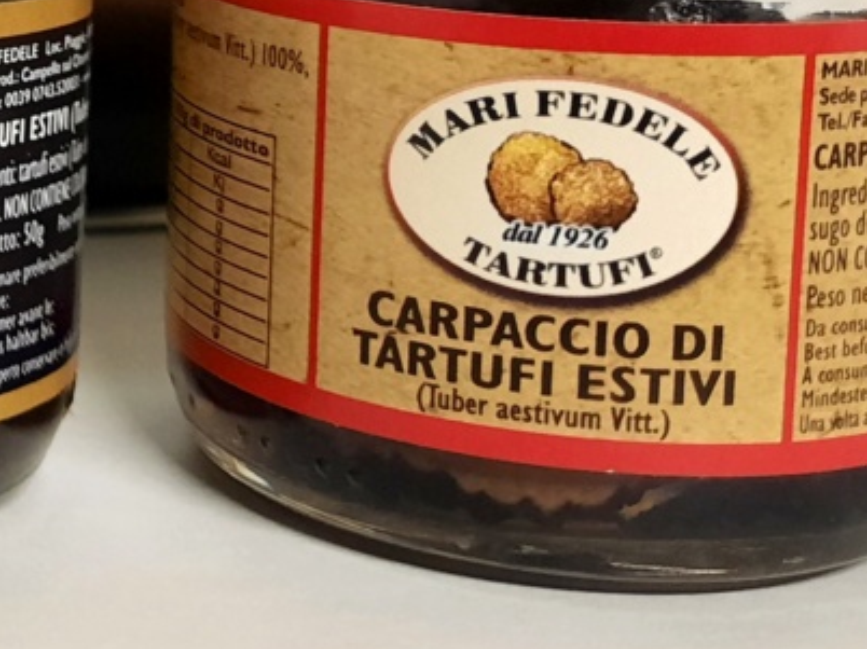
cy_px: -229
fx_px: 2078
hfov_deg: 21.4
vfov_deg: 16.6
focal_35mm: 83
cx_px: -257
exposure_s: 1/50
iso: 400
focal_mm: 4.6
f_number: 2
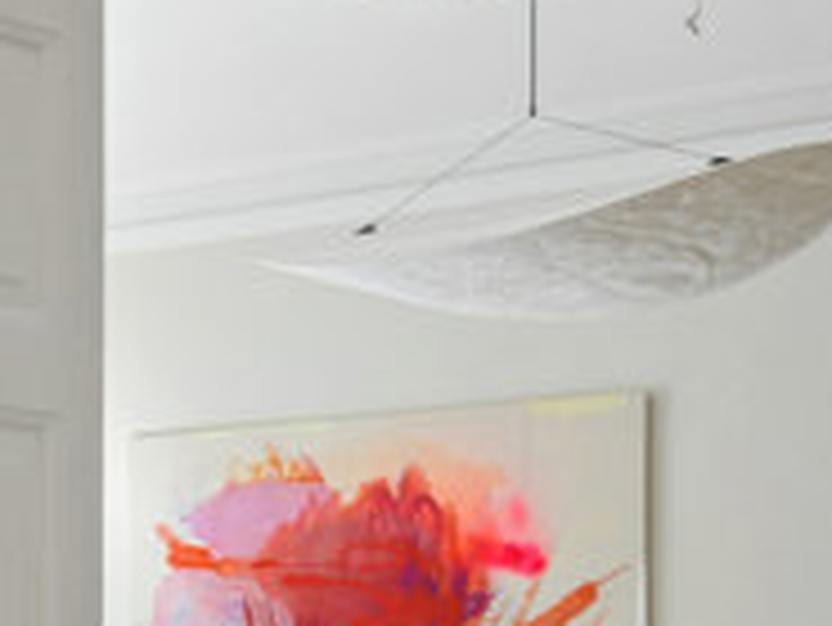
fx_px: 1900
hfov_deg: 16.7
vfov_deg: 17.5
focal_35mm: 79
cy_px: 813
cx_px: -935
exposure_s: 1/20
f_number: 6.3
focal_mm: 19
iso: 200
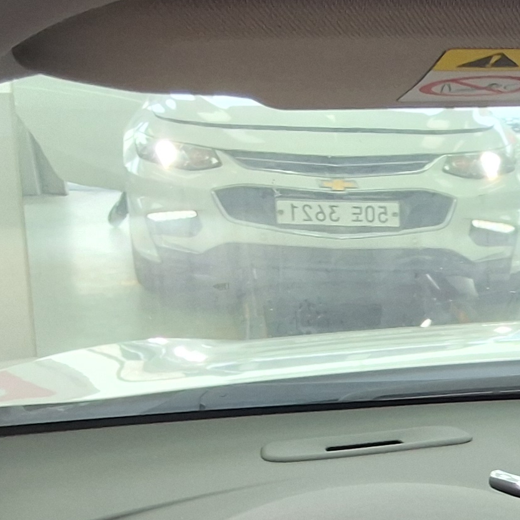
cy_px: 562
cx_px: 715
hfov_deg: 16.7
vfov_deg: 17.4
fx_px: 1649
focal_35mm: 97
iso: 64
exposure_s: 1/40
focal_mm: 2.91
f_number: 1.9
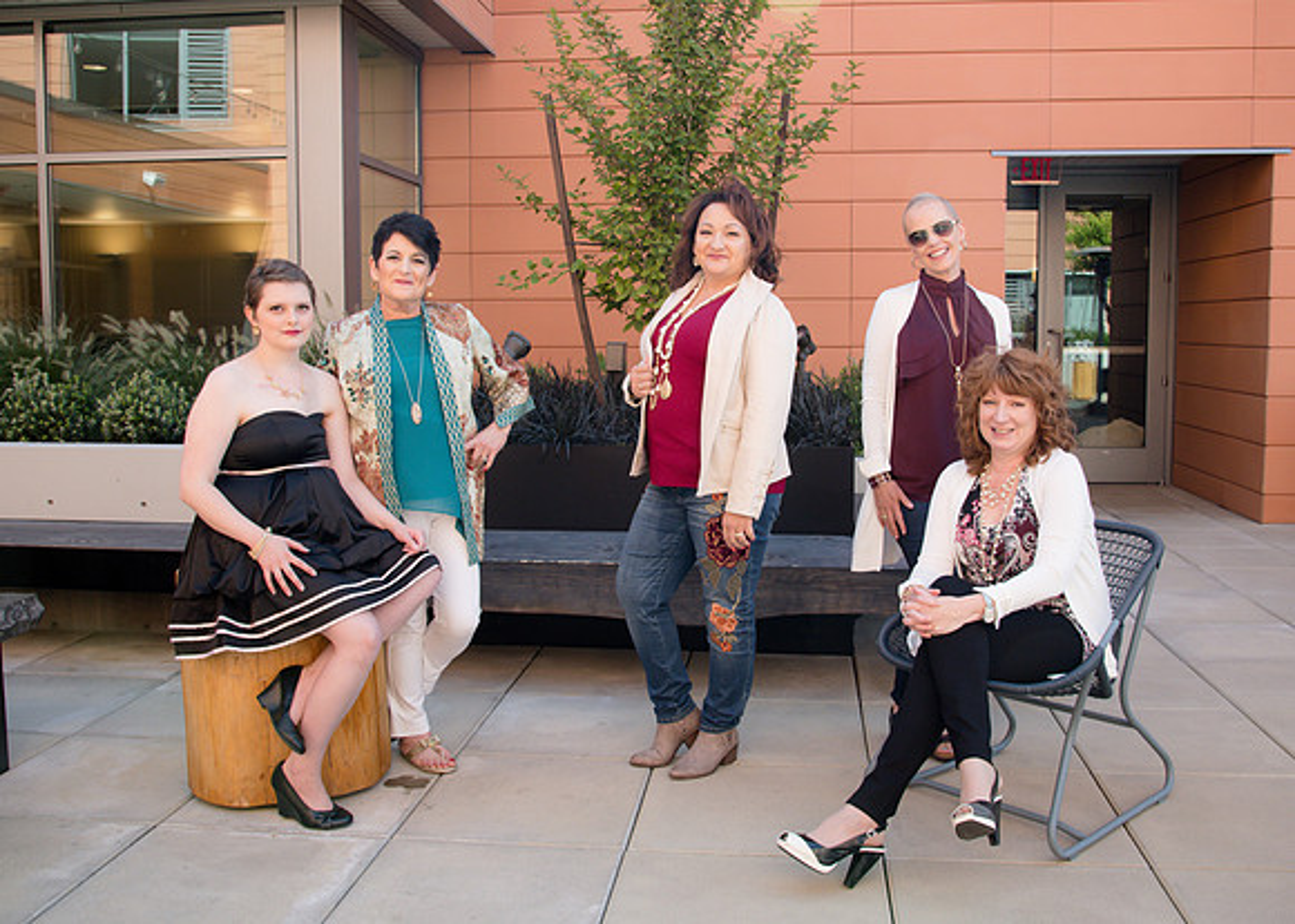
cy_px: 425
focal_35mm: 35
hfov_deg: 53.9
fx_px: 1272
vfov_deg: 39.9
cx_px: 661
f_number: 8
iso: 640
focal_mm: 27
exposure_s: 1/320
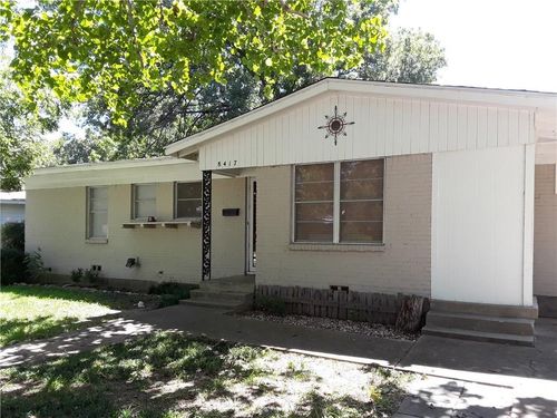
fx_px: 451
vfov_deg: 49.7
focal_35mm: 28
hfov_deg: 63.4
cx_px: 278
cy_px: 209
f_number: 1.9
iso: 40
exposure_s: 1/192
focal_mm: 2.9
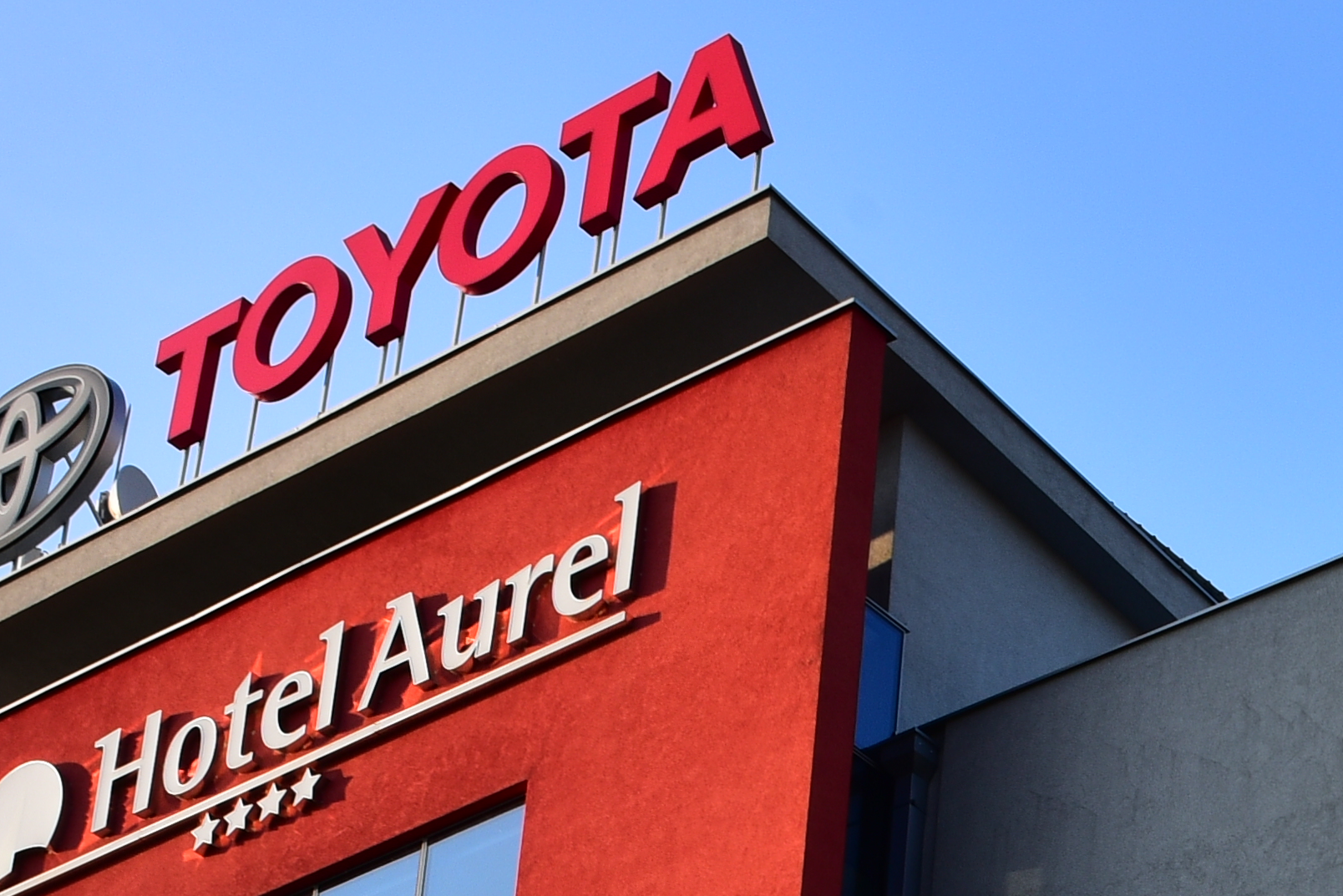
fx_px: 4440
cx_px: 1566
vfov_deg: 10.5
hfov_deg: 16.6
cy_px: 1819
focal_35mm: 119
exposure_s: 1/60
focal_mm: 26
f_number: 11
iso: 100
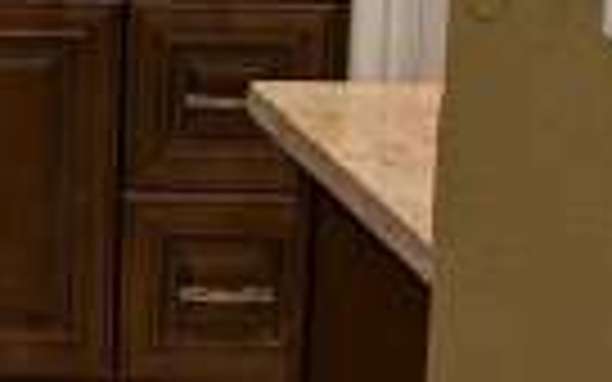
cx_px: -441
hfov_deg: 18.7
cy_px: -319
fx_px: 1501
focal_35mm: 90
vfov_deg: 13.0
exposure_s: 1/131
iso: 28
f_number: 1.7
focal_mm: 4.53
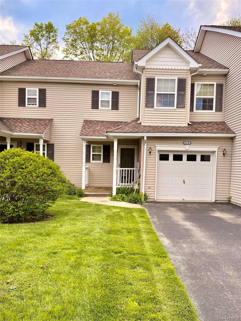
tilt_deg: -2.6
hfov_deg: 56.8
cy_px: 160
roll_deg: -1.4
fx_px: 223
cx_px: 120
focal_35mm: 24
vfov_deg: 71.6
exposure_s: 1/1139
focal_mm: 6.76
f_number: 1.78
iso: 100
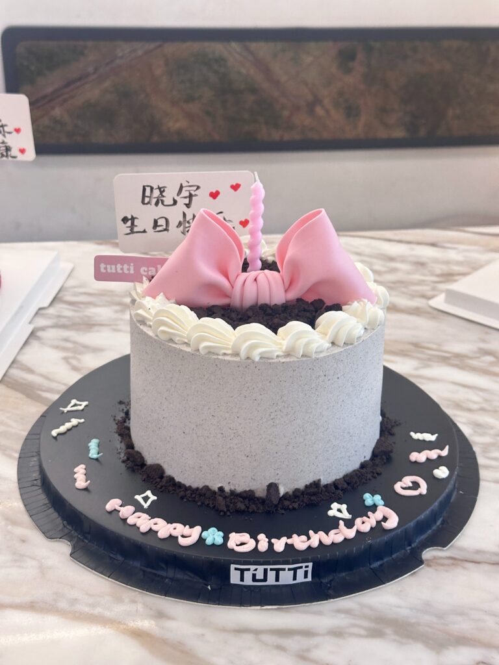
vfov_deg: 39.7
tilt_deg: -24.7
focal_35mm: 48
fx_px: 923
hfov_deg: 30.3
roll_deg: -1.9
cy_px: 332
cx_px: 250
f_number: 1.78
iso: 200
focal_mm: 6.86
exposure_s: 1/33
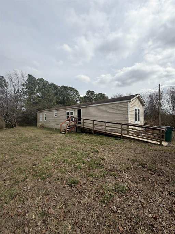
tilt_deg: +3.4
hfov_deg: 85.7
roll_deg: +0.2
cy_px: 117
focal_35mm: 14
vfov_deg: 102.1
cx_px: 88
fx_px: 94
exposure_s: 1/1368
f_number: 2.2
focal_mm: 2.22
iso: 20
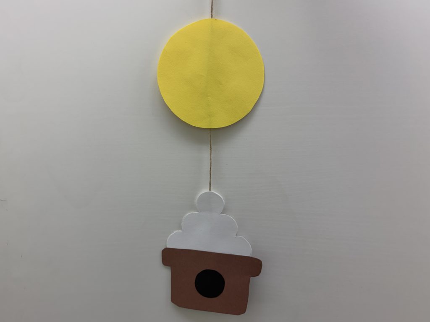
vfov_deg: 53.1
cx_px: 215
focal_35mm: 26
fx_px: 323
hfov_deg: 67.3
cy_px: 161
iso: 40
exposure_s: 1/120
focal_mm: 5.96
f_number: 1.6
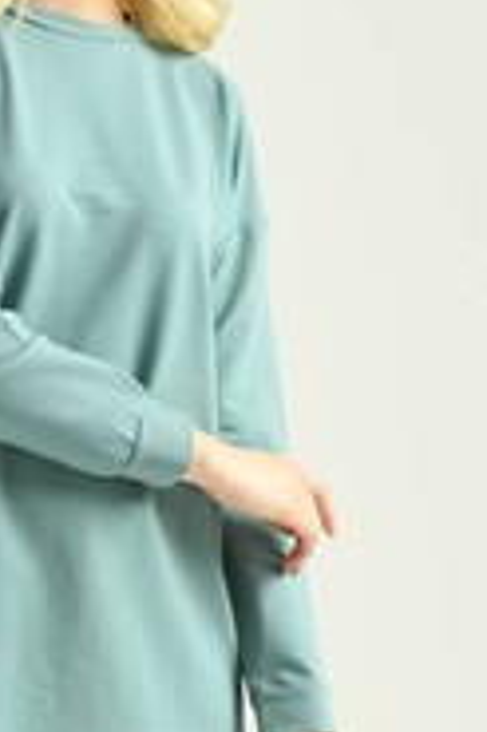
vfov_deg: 6.7
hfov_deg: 4.5
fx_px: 6180
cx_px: 55
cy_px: 839
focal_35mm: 304
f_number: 5.6
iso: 125
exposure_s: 1/160
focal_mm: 75
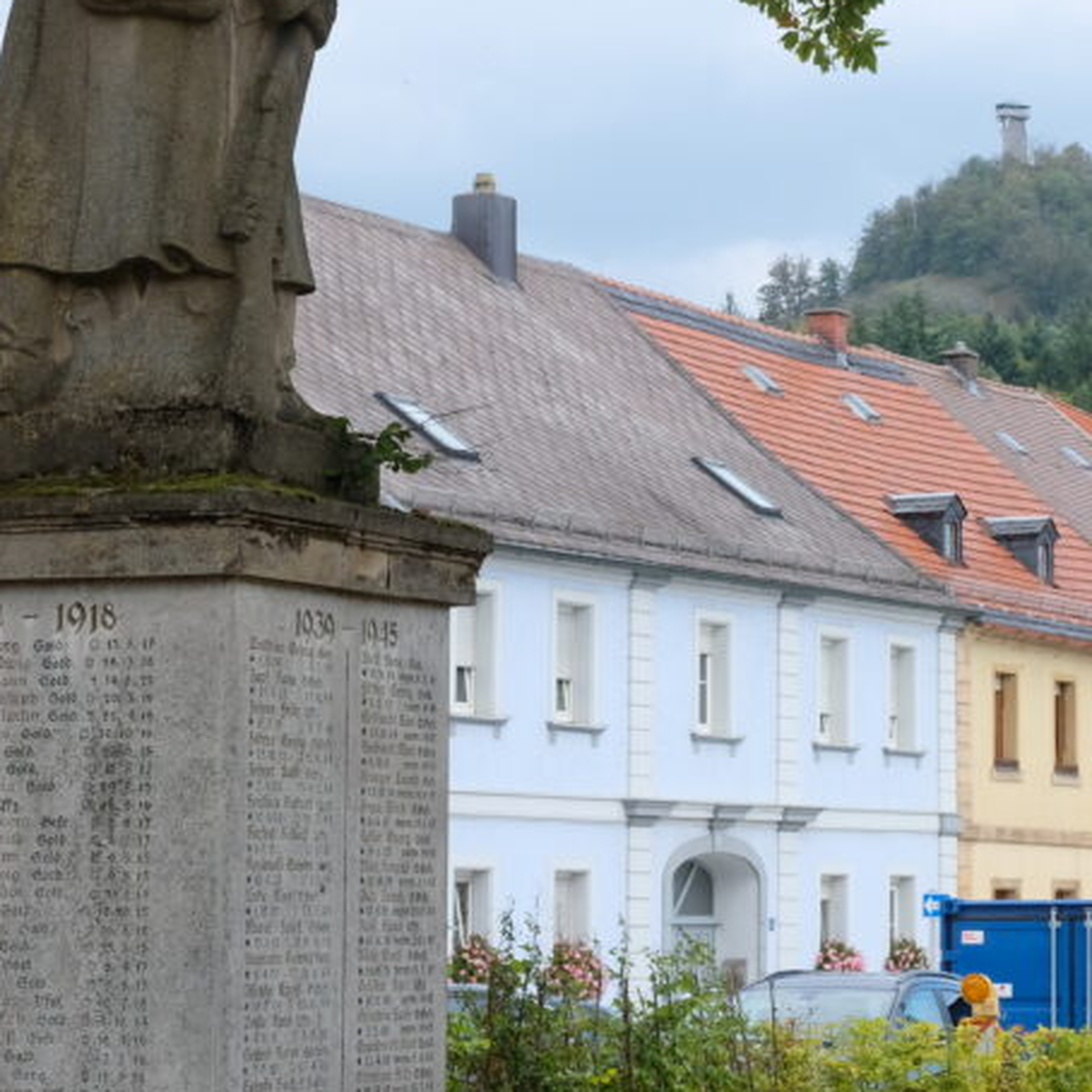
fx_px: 3926
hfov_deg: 15.8
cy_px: 315
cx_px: 649
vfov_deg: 15.8
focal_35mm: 110
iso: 400
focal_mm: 32.9
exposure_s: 1/200
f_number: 8
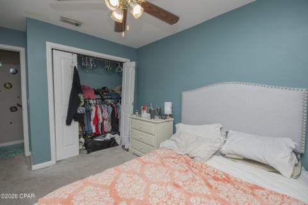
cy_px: 102
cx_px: 154
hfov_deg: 100.4
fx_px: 128
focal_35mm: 15
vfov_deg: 77.2
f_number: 10
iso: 800
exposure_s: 1/125
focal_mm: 10
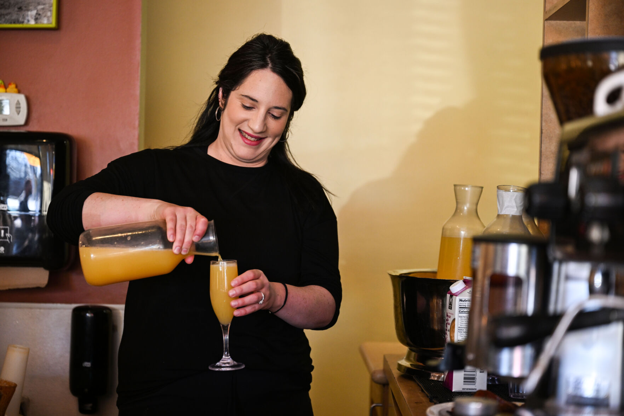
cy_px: 208
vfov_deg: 20.6
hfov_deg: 30.5
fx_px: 1144
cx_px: 312
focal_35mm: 66
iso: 800
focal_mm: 66
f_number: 2.8
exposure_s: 1/250
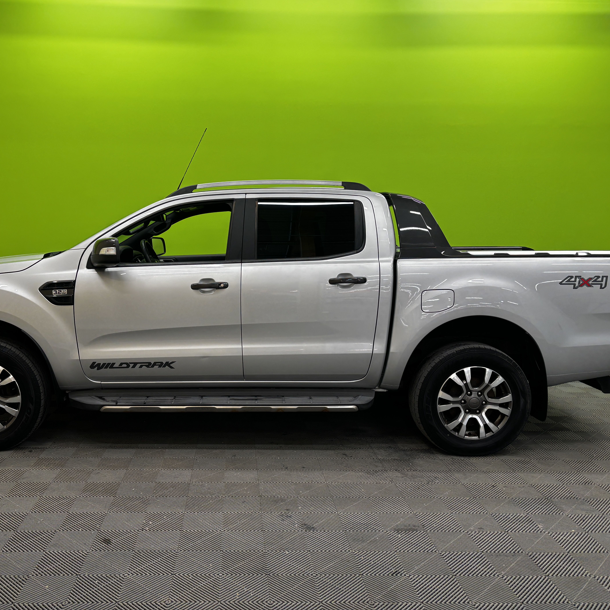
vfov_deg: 52.5
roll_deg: -0.2
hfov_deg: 52.3
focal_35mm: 31
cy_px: 302
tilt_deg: -5.9
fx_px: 618
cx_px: 256
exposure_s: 1/100
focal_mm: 5.96
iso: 64
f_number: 1.6
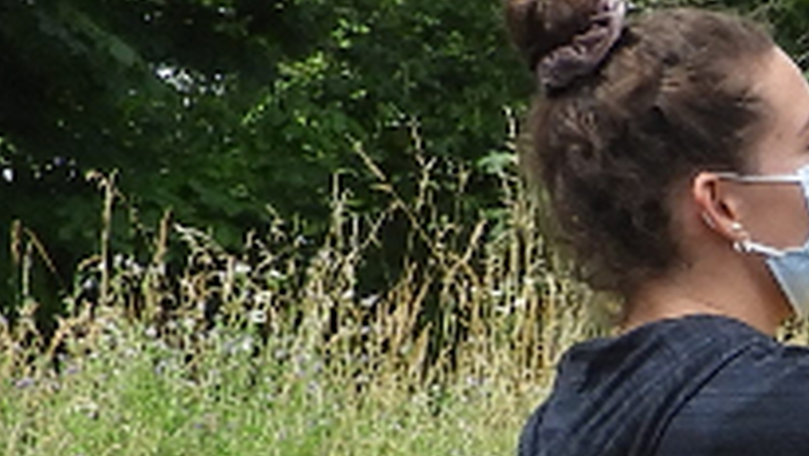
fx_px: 7274
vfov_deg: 3.6
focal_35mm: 339
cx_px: 1936
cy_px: 731
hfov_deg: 6.1
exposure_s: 1/320
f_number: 3.8
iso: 100
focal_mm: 7.2
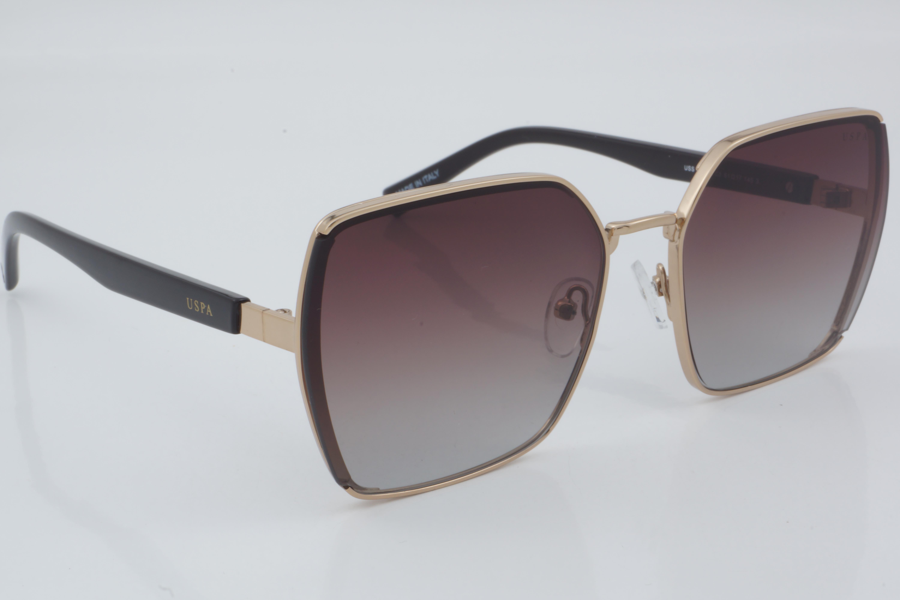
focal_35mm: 75
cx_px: 450
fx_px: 1875
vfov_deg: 18.2
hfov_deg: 27.0
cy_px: 300
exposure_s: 1/3
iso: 100
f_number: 32
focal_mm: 50
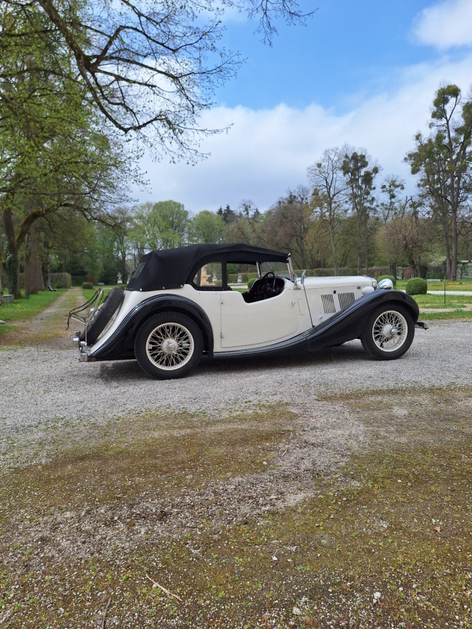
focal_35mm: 23
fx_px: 418
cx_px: 236
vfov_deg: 73.9
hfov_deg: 58.9
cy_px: 314
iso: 40
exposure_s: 1/3333
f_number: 1.8
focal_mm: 5.54
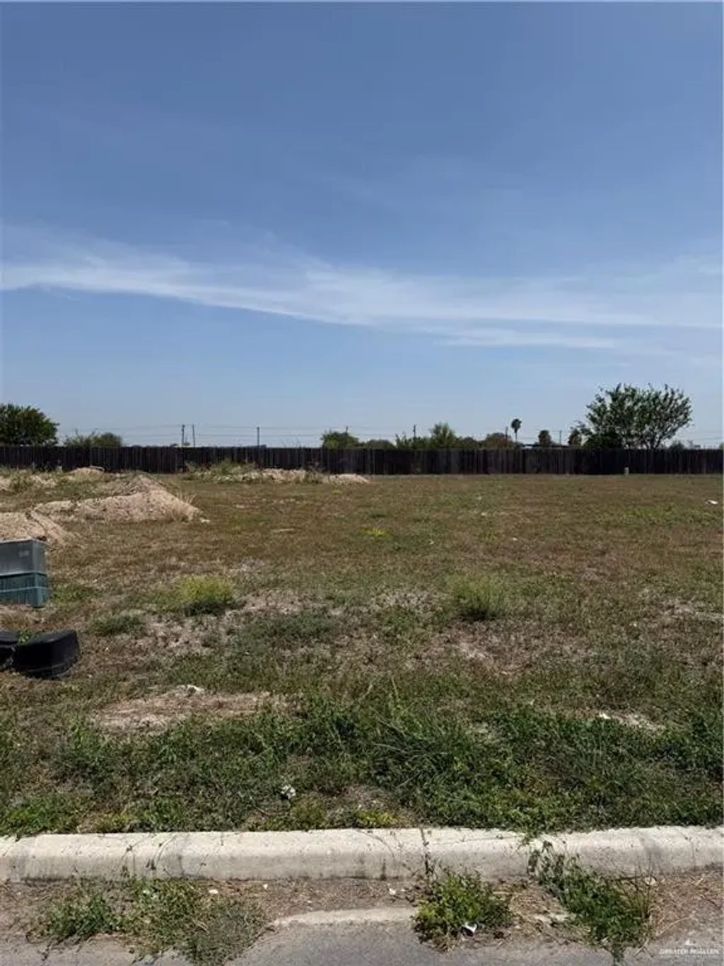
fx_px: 669
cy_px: 483
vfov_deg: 71.6
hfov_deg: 56.8
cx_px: 362
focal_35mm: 24
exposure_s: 1/9091
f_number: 1.78
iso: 80
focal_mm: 6.76
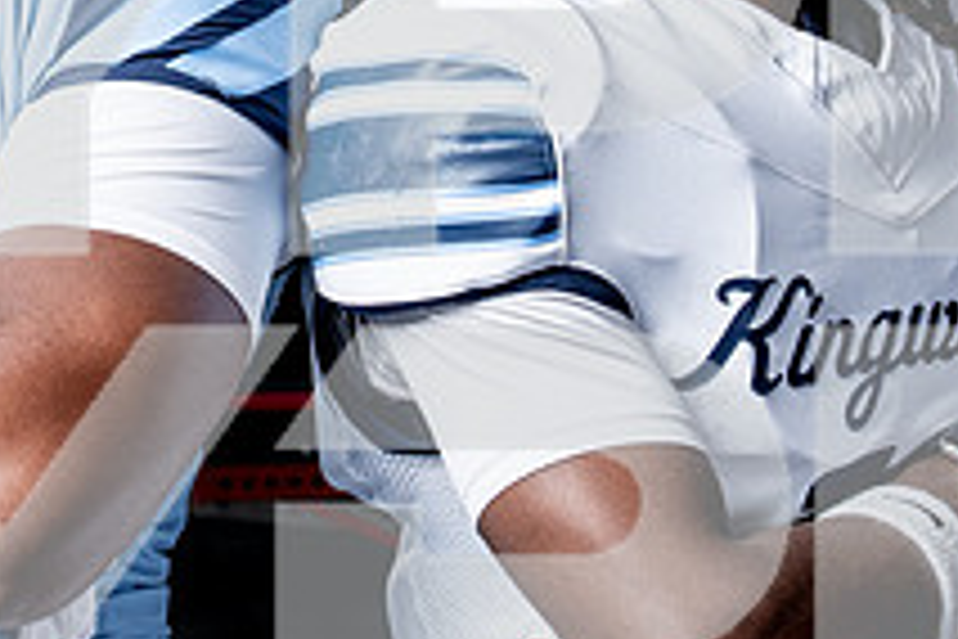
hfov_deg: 10.7
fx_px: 5082
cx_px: 202
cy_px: 20
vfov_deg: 7.2
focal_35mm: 191
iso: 640
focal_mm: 70
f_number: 9
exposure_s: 1/250
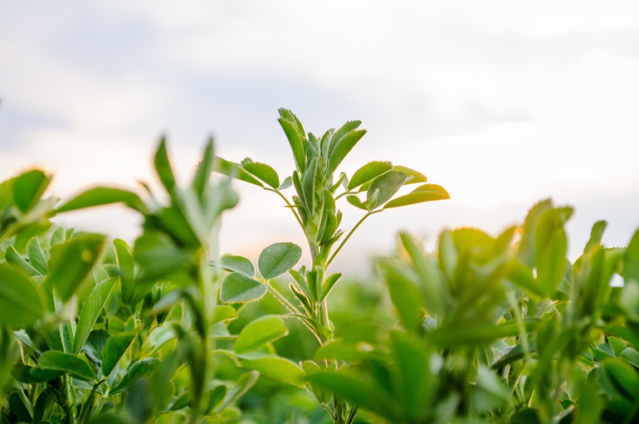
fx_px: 1462
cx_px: 320
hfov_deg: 24.7
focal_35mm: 82
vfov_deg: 16.5
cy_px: 212
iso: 400
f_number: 5.6
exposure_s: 1/125
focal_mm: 55
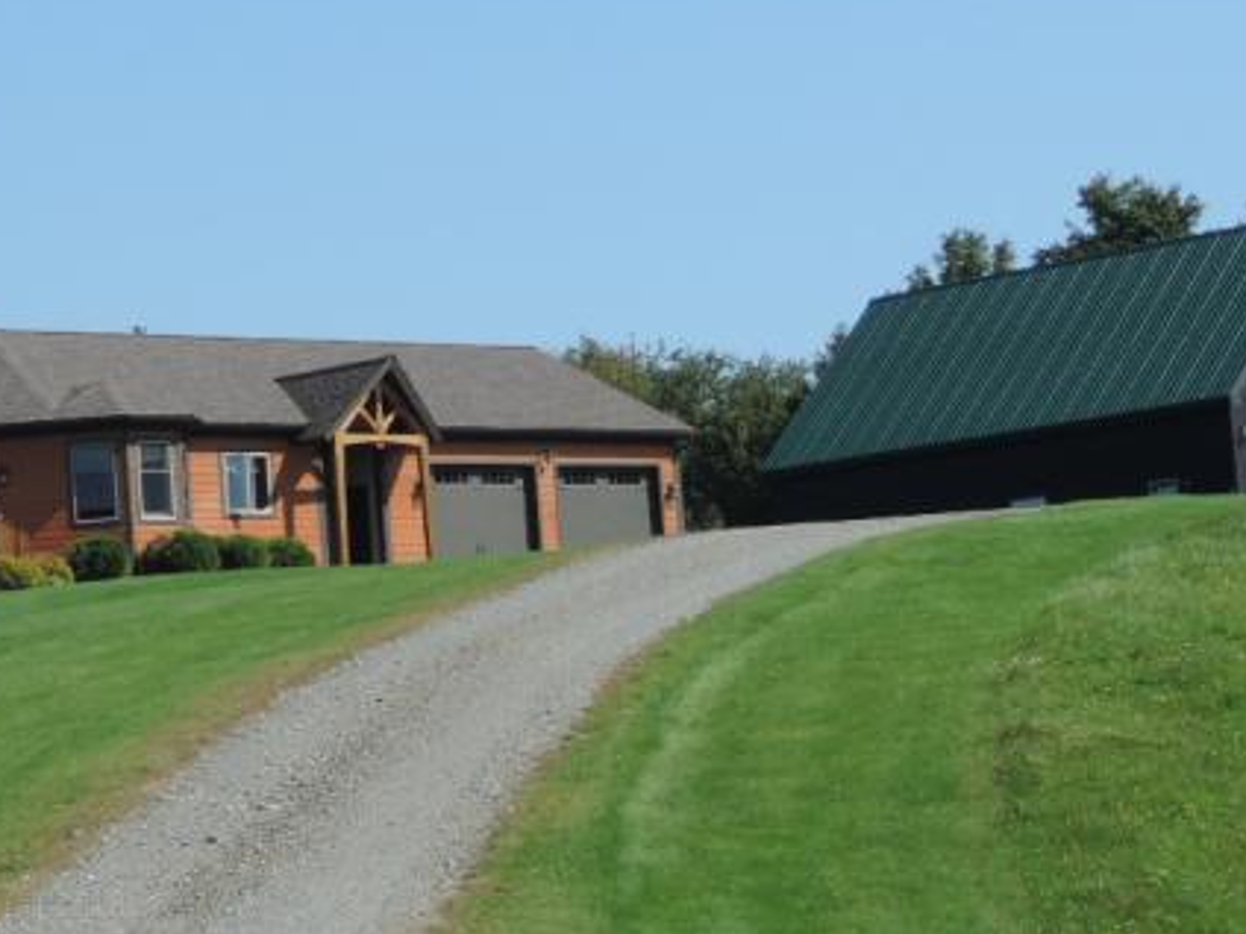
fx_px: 5219
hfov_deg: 13.4
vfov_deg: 10.2
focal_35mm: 145
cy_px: 3
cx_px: -41
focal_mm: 10.7
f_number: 3.7
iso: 80
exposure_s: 1/640
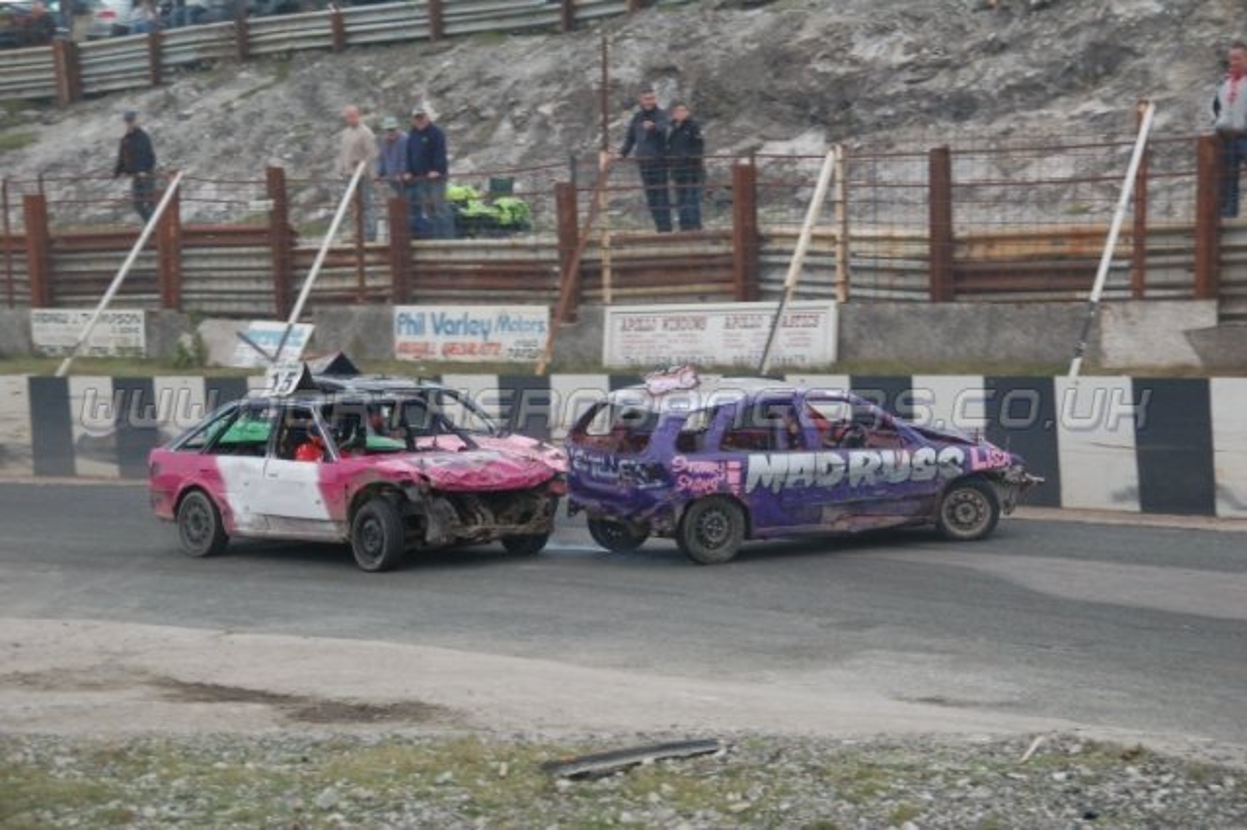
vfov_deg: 14.0
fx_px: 3375
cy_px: 415
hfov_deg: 20.9
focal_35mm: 98
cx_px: 624
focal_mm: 65
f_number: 5.3
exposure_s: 1/320
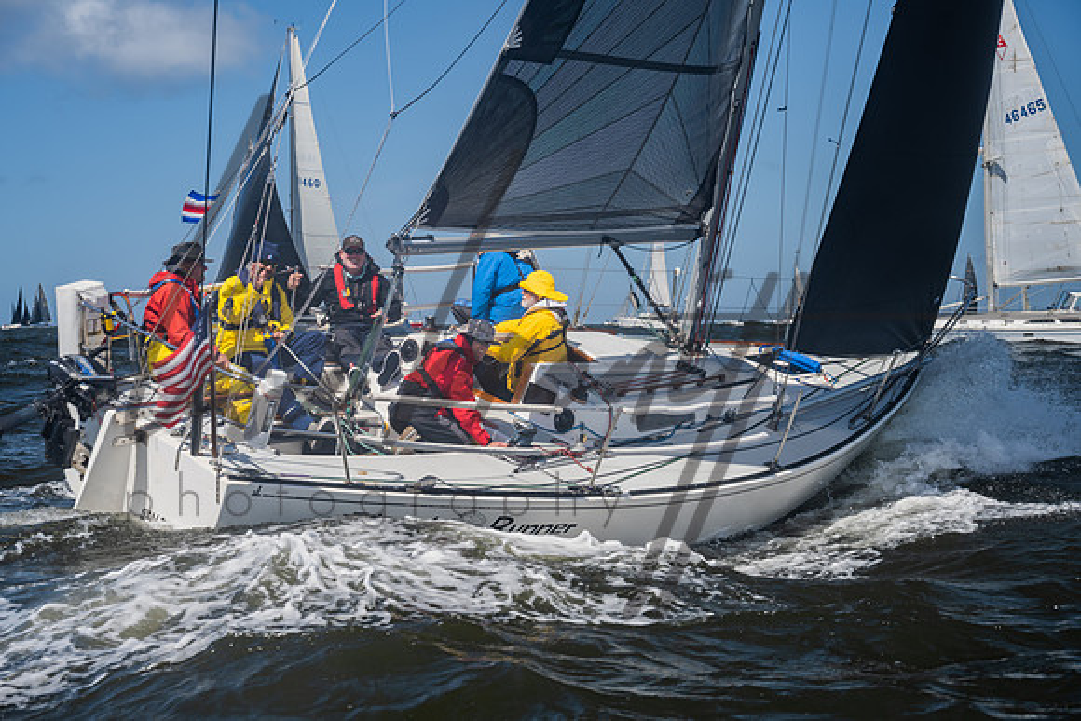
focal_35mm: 67
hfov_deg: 30.1
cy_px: 360
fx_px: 2012
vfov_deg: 20.3
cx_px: 540
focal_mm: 66
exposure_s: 1/250
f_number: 6.3
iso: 100
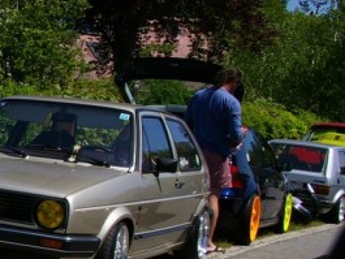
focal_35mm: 91
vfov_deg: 16.1
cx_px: -171
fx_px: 912
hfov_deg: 18.9
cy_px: 172
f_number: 11
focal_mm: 21
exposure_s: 1/250
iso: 200
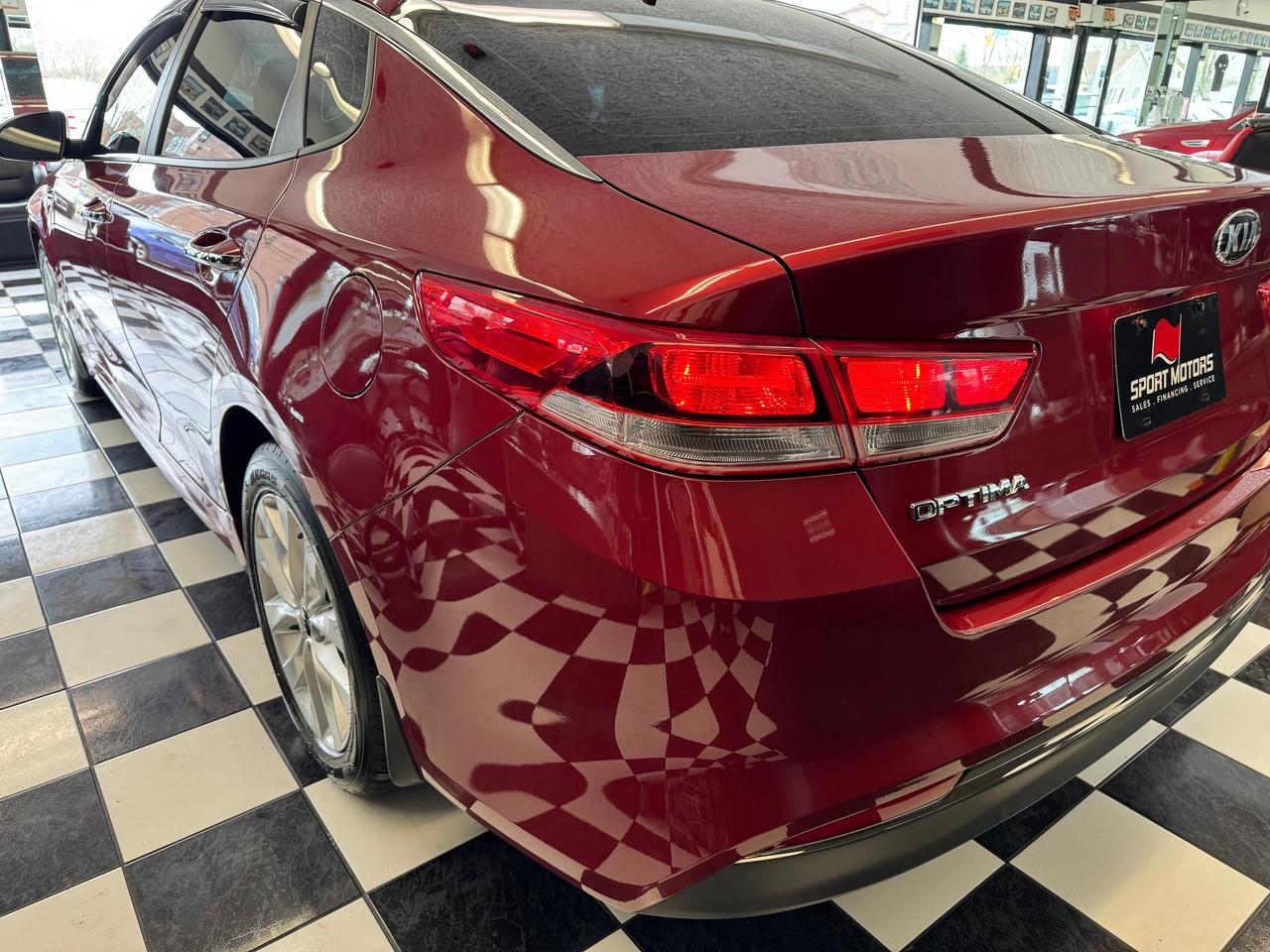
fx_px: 881
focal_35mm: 24
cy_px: 476
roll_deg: -0.8
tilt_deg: -22.9
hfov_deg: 71.6
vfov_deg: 56.8
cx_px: 635
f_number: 1.78
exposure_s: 1/60
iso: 160
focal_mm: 6.76
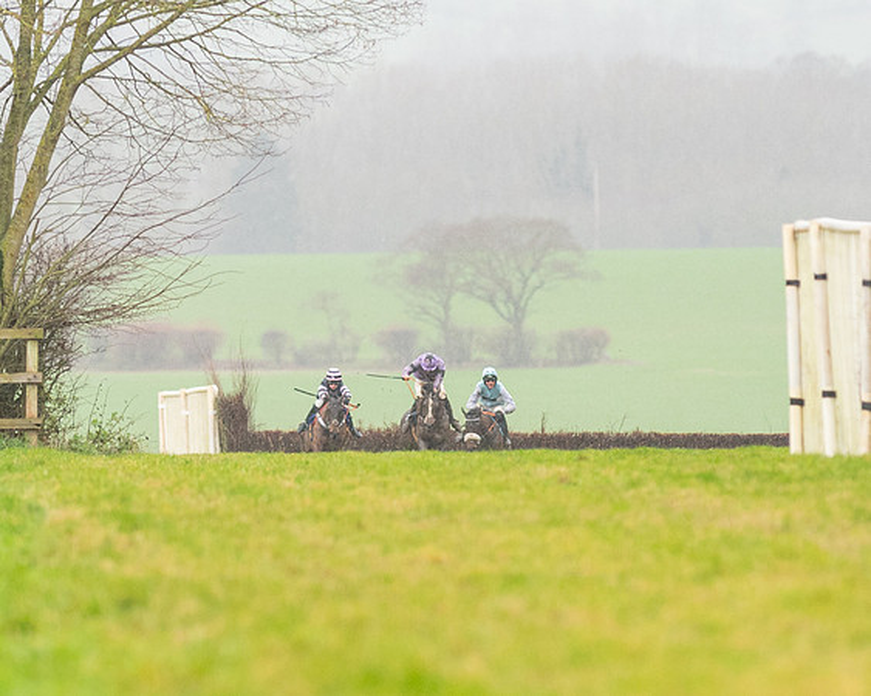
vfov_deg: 2.0
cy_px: 448
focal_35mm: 767
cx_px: 588
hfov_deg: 2.5
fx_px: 19765
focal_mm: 300
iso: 1000
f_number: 5
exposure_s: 1/1000
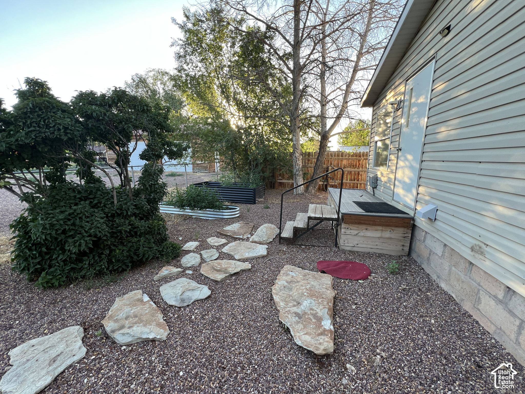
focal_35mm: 13
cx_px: 262
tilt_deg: -10.6
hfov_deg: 106.2
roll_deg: +0.3
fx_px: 197
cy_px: 197
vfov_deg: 89.9
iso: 50
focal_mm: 1.57
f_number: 1.8
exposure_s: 1/99
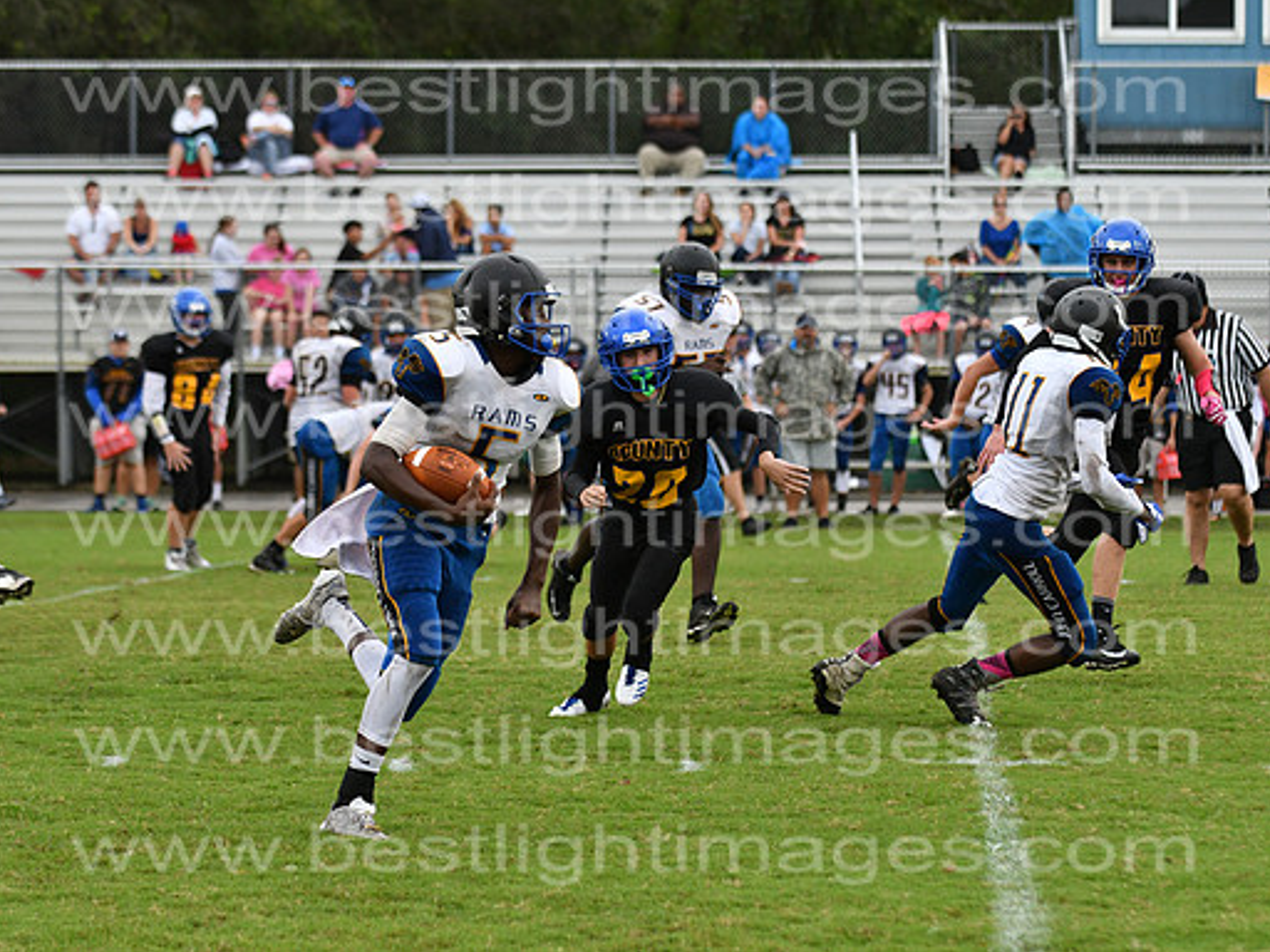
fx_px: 8402
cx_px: 635
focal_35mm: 229
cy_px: 475
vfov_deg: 6.5
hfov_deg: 8.6
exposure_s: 1/3200
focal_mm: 140
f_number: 3.5
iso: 800
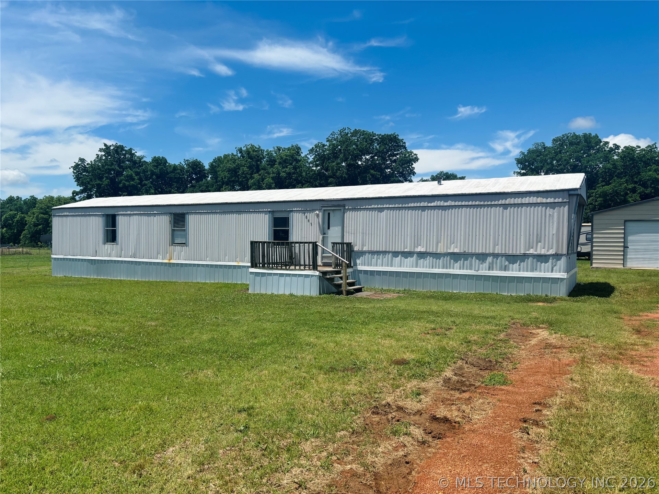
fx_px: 495
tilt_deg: -2.3
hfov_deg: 67.3
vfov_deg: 53.1
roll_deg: -0.8
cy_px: 247
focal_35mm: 26
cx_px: 330
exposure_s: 1/5076
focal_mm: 5.96
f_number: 1.6
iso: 50
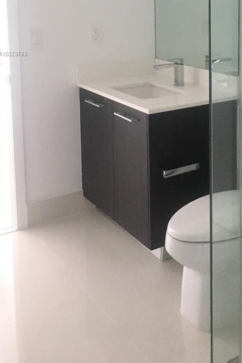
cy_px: 54
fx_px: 524
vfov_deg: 36.4
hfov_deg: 25.2
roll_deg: +0.2
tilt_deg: -7.2
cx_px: 215
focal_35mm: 52
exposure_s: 1/30
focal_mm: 4.15
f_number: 2.2
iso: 160
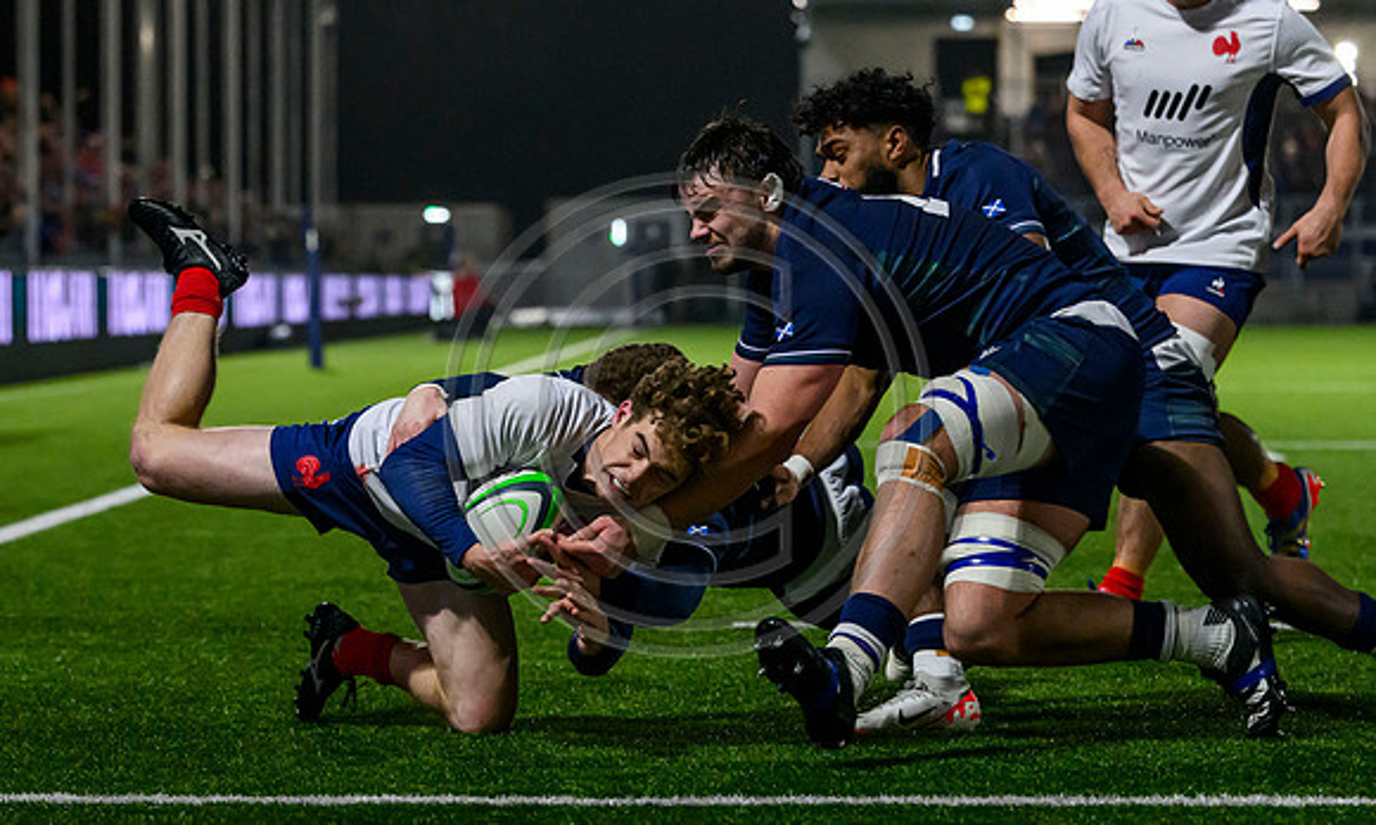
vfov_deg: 7.9
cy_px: 600
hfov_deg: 13.2
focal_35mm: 160
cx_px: 548
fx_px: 5942
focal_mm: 102
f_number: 3.5
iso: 6400
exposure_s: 1/1600
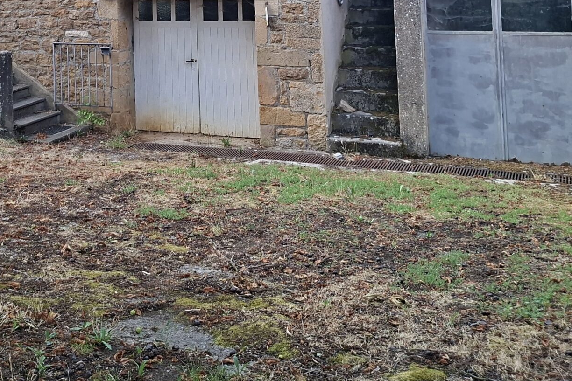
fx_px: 794
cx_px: 176
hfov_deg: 39.0
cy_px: -55
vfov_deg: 24.8
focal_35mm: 50
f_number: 1.8
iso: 50
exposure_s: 1/290
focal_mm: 5.54
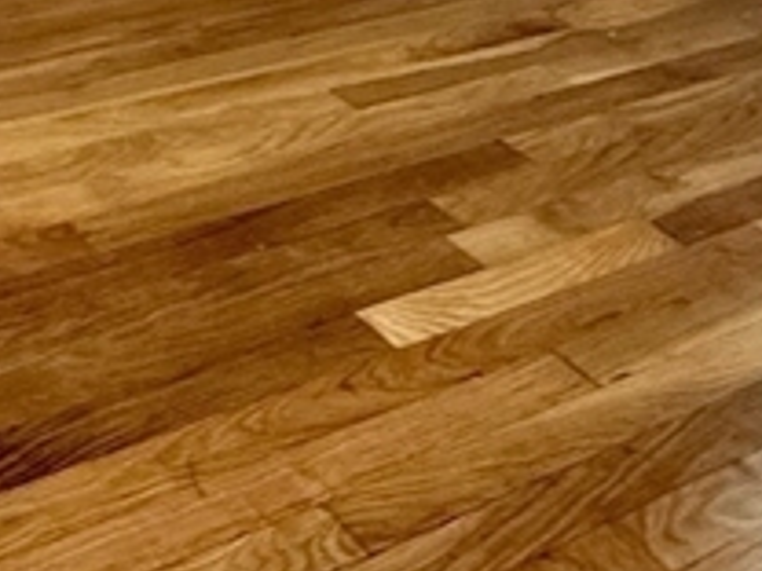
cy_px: -619
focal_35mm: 69
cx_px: -216
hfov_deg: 24.7
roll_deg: -6.6
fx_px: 1519
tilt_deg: -3.8
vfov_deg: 15.9
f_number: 2.2
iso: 400
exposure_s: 1/120
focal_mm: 2.22
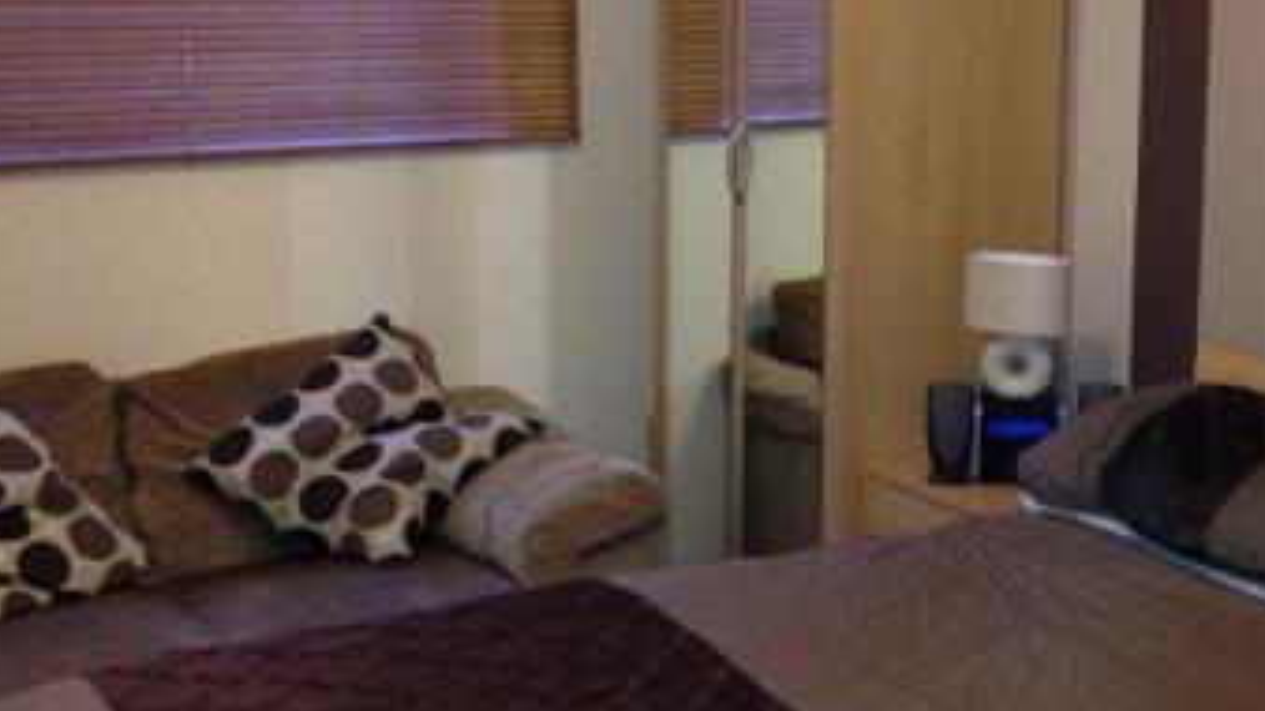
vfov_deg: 19.3
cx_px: 1001
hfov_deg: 32.9
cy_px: 185
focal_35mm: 62
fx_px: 2079
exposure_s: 1/16
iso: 250
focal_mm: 4.13
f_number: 2.4
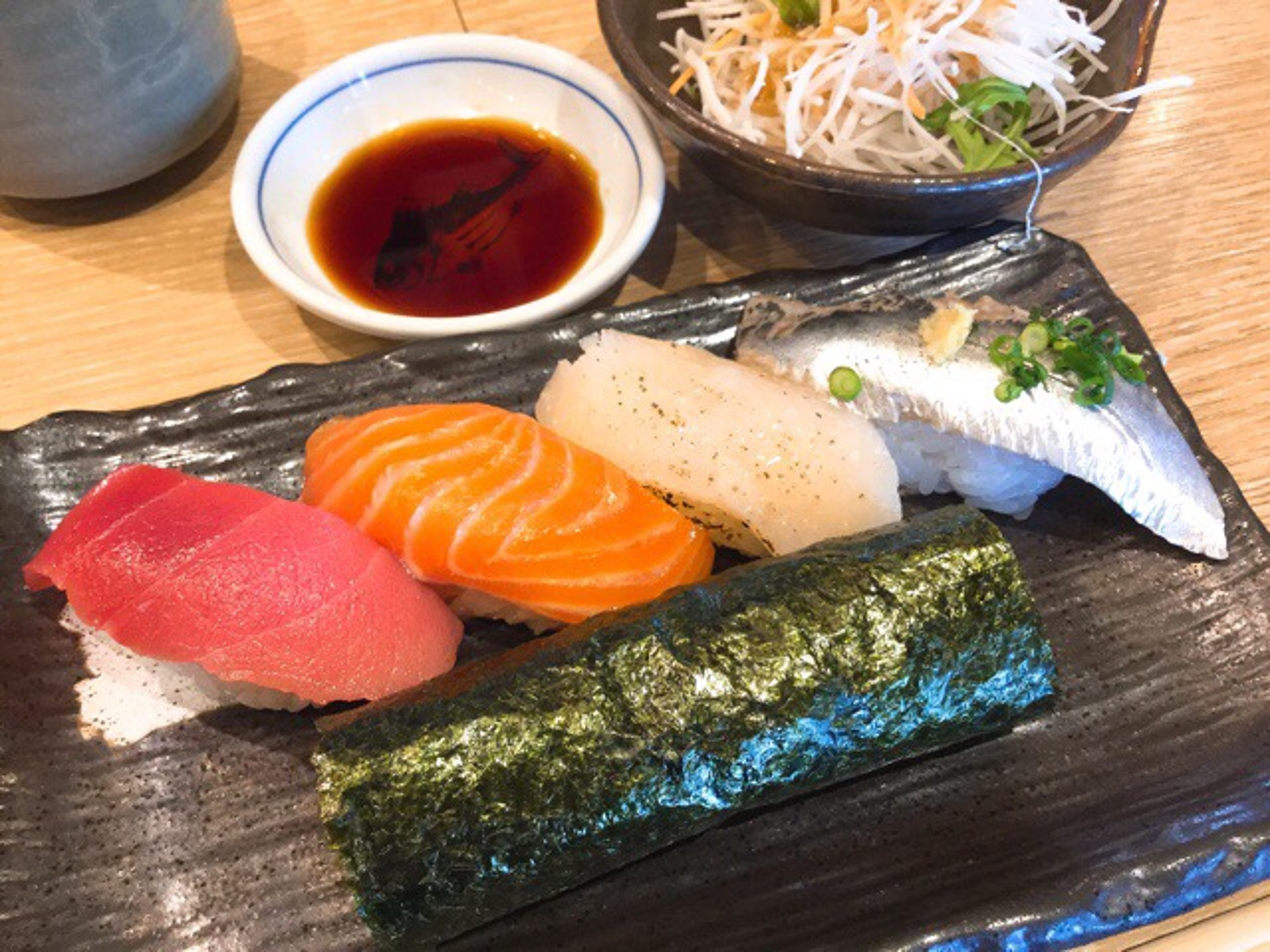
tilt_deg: -56.7
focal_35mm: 31
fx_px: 1137
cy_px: 476
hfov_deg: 58.4
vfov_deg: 45.4
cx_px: 635
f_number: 2.4
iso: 64
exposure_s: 1/30
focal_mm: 3.3
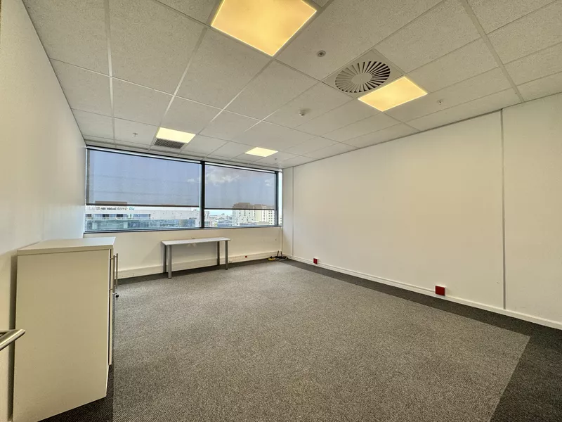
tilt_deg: -1.1
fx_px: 227
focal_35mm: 14
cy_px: 211
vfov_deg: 85.7
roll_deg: -0.3
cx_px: 281
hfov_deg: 102.1
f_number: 2.2
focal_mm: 2.22
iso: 50
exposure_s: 1/100
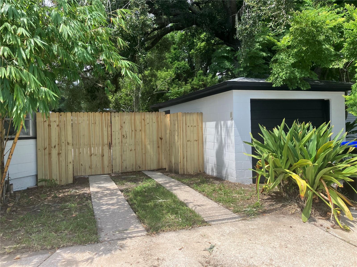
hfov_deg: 63.4
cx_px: 178
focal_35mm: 28
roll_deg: -1.0
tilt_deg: +1.7
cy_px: 134
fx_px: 289
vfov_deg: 49.7
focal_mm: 3.99
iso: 32
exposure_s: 1/796
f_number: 1.8
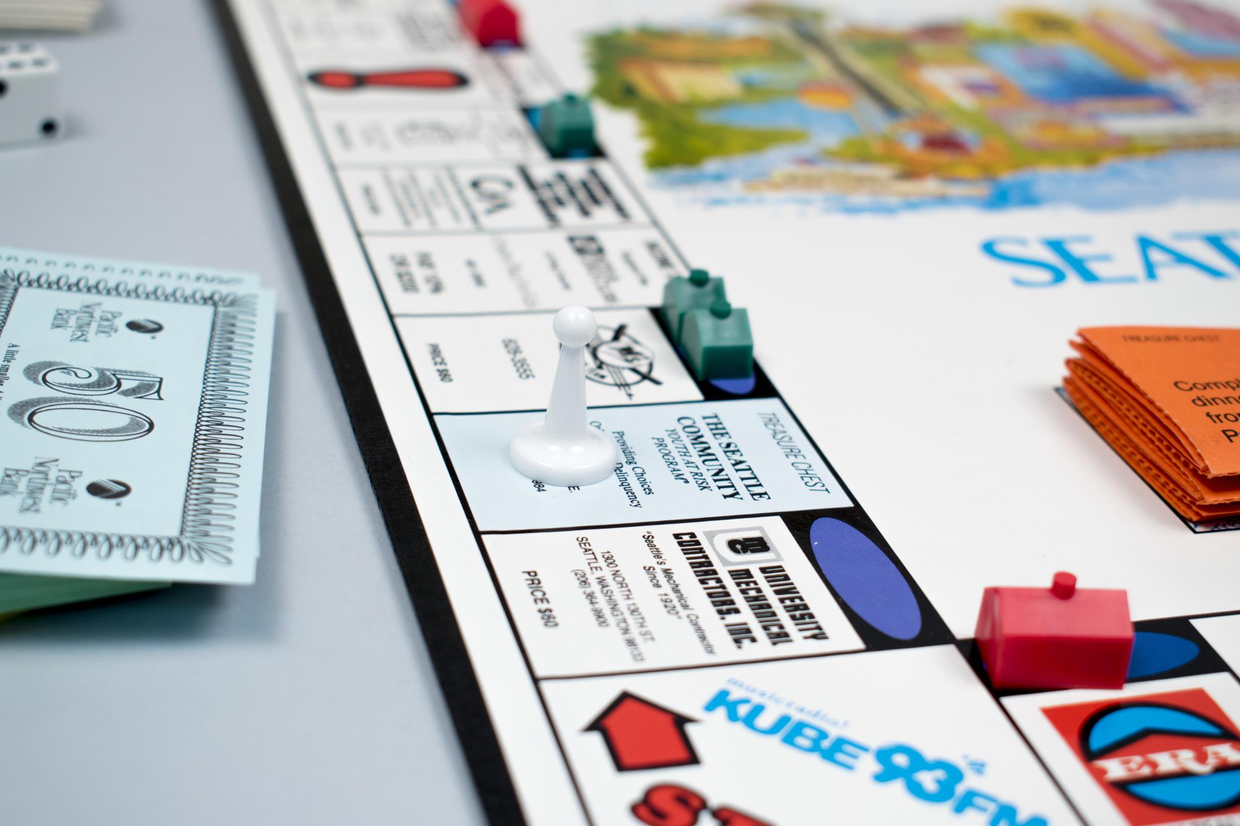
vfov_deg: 23.8
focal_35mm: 57
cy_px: 413
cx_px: 620
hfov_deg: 35.1
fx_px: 1963
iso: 200
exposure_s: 1/30
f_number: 6.3
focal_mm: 38
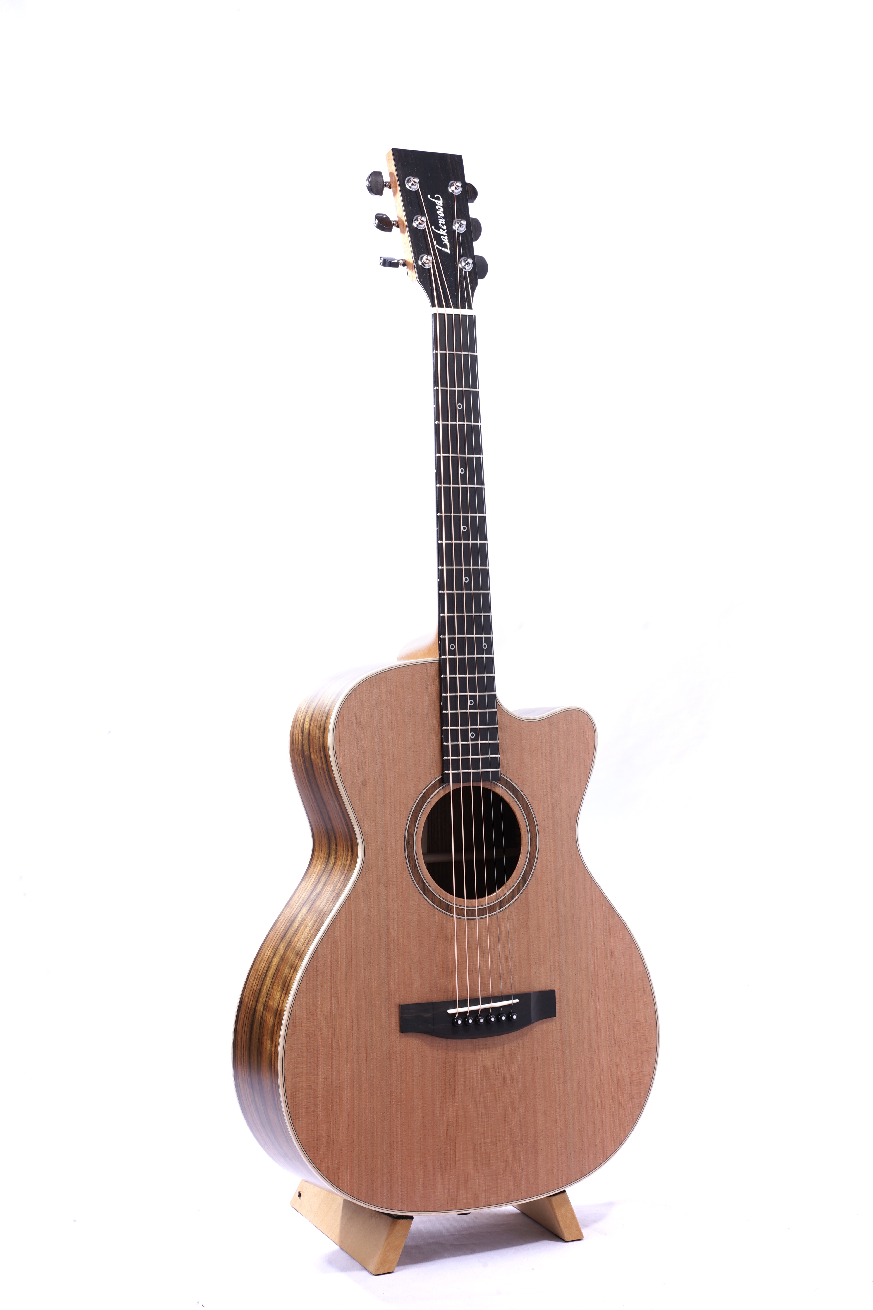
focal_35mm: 62
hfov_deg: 21.9
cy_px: 655
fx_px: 2255
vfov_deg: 32.4
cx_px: 436
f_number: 20
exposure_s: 1/50
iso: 100
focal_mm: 62
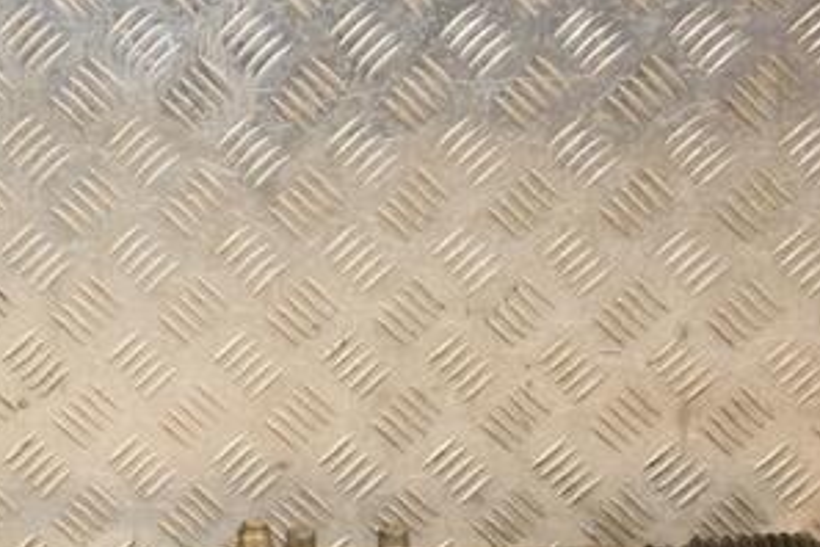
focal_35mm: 106
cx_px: 14
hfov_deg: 18.8
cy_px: 276
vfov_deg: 12.9
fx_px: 2414
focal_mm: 35
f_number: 5
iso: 800
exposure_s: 1/200
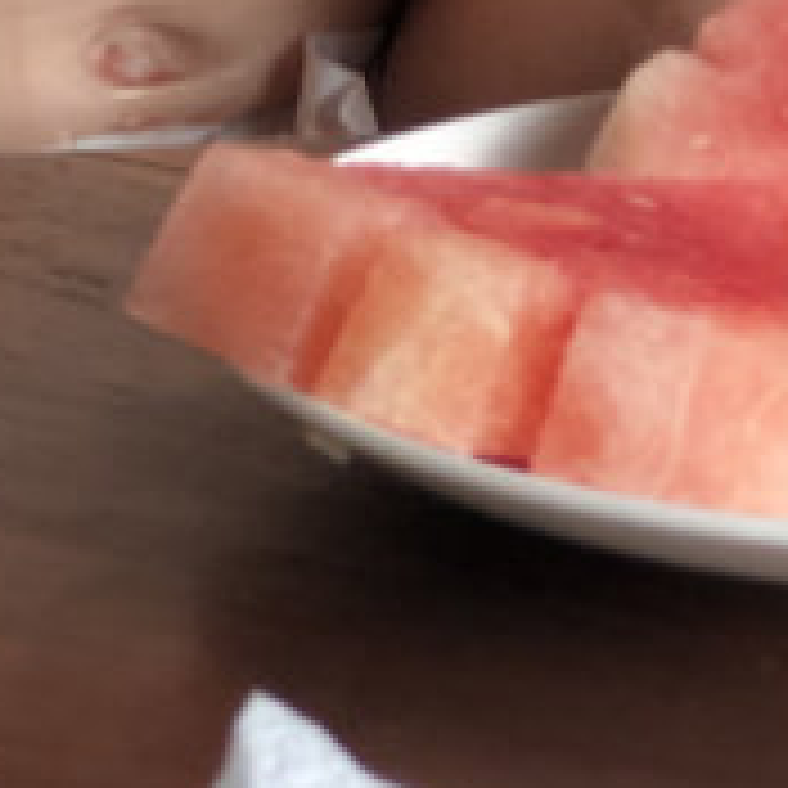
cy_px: -1328
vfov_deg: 5.8
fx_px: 7417
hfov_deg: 6.0
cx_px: -216
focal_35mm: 288
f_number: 2.8
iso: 32
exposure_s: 1/60
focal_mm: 6.6
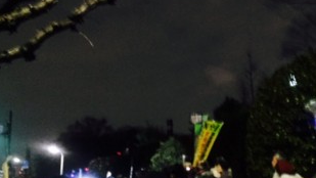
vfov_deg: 25.9
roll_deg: +2.6
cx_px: 207
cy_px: 112
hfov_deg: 44.0
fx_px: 386
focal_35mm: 46
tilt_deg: +9.8
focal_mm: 4.15
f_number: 2.2
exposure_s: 1/15
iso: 800
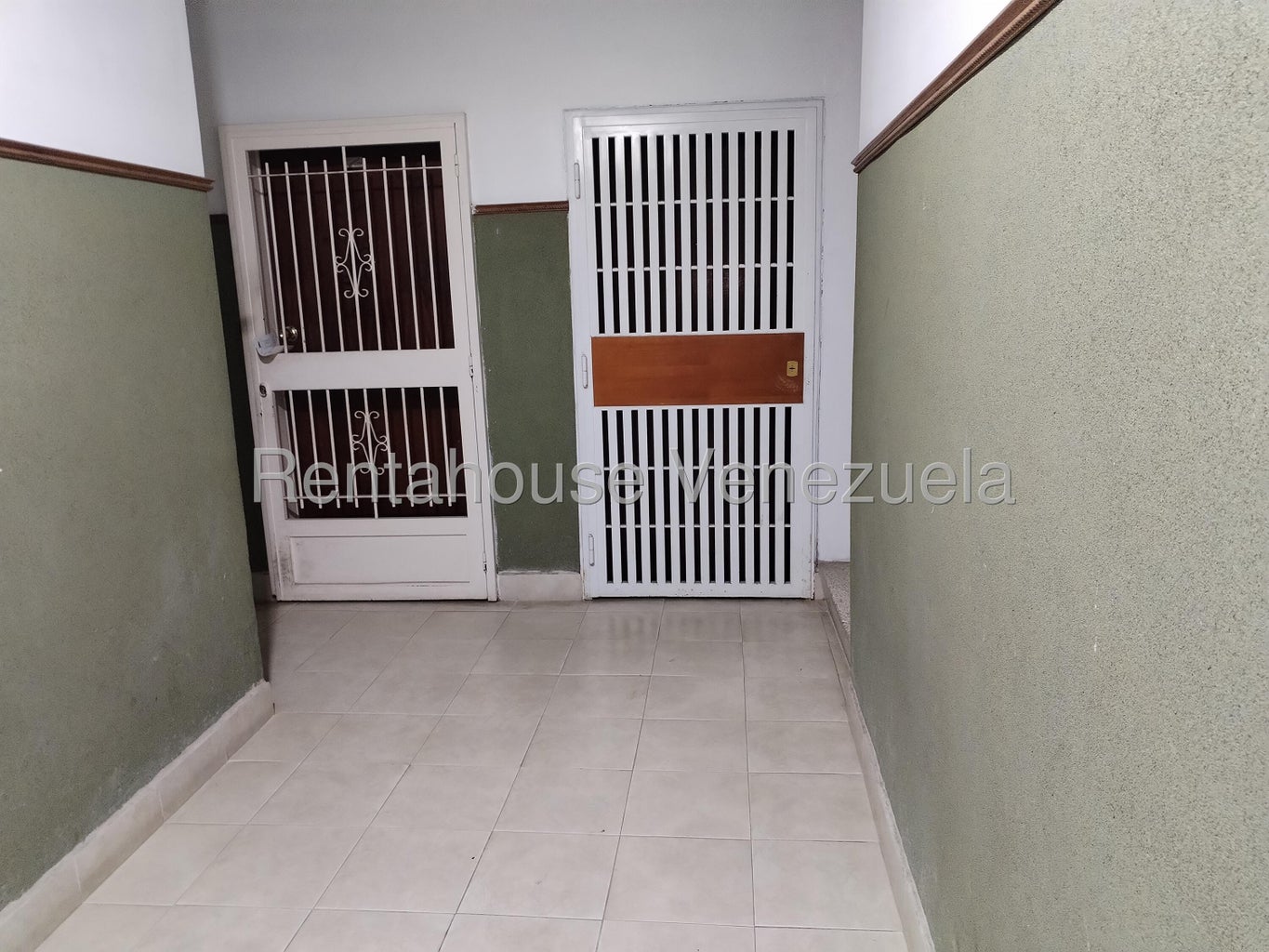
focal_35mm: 29
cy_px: 476
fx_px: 1063
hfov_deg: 61.7
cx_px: 634
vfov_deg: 48.2
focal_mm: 4.75
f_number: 1.8
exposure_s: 1/30
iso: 791
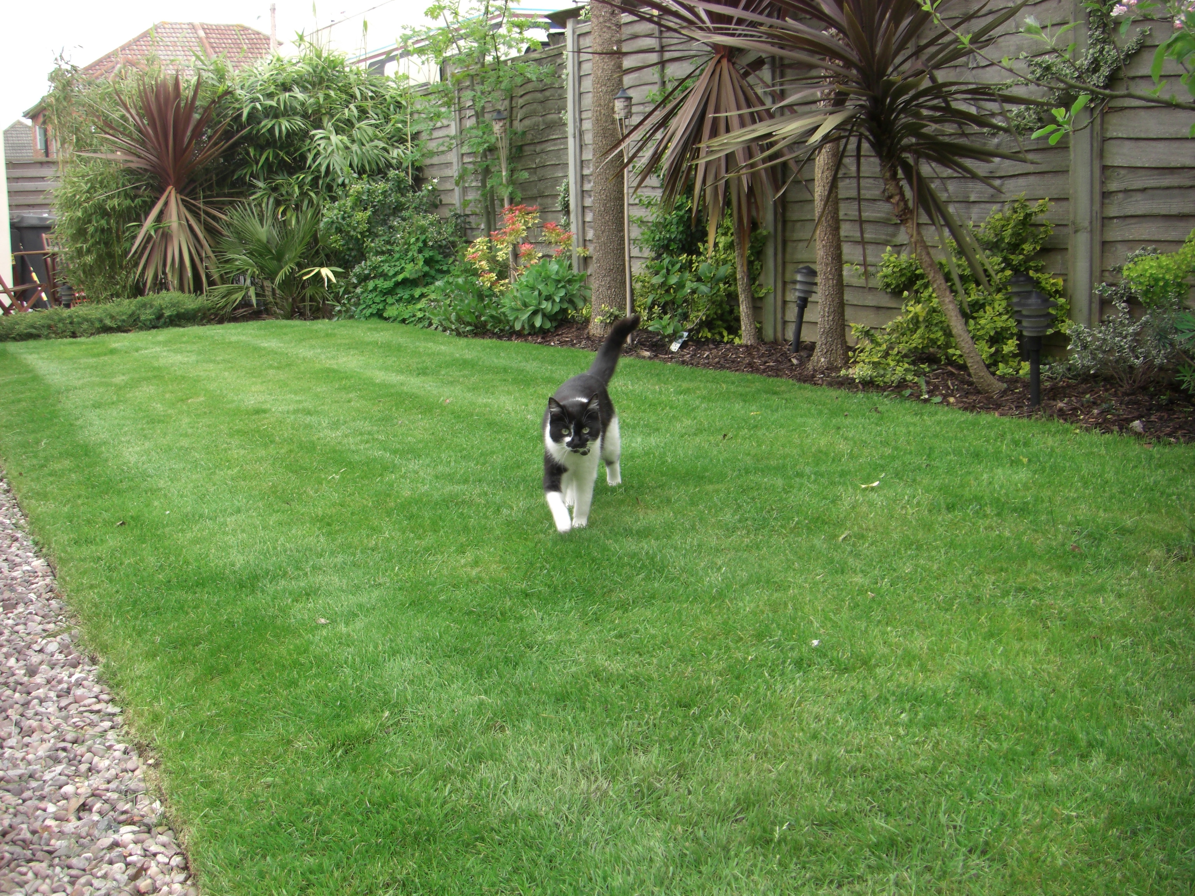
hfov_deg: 49.0
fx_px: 1312
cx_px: 598
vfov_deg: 37.7
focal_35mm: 38
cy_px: 448
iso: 64
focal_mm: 6.3
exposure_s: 1/125
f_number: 3.4
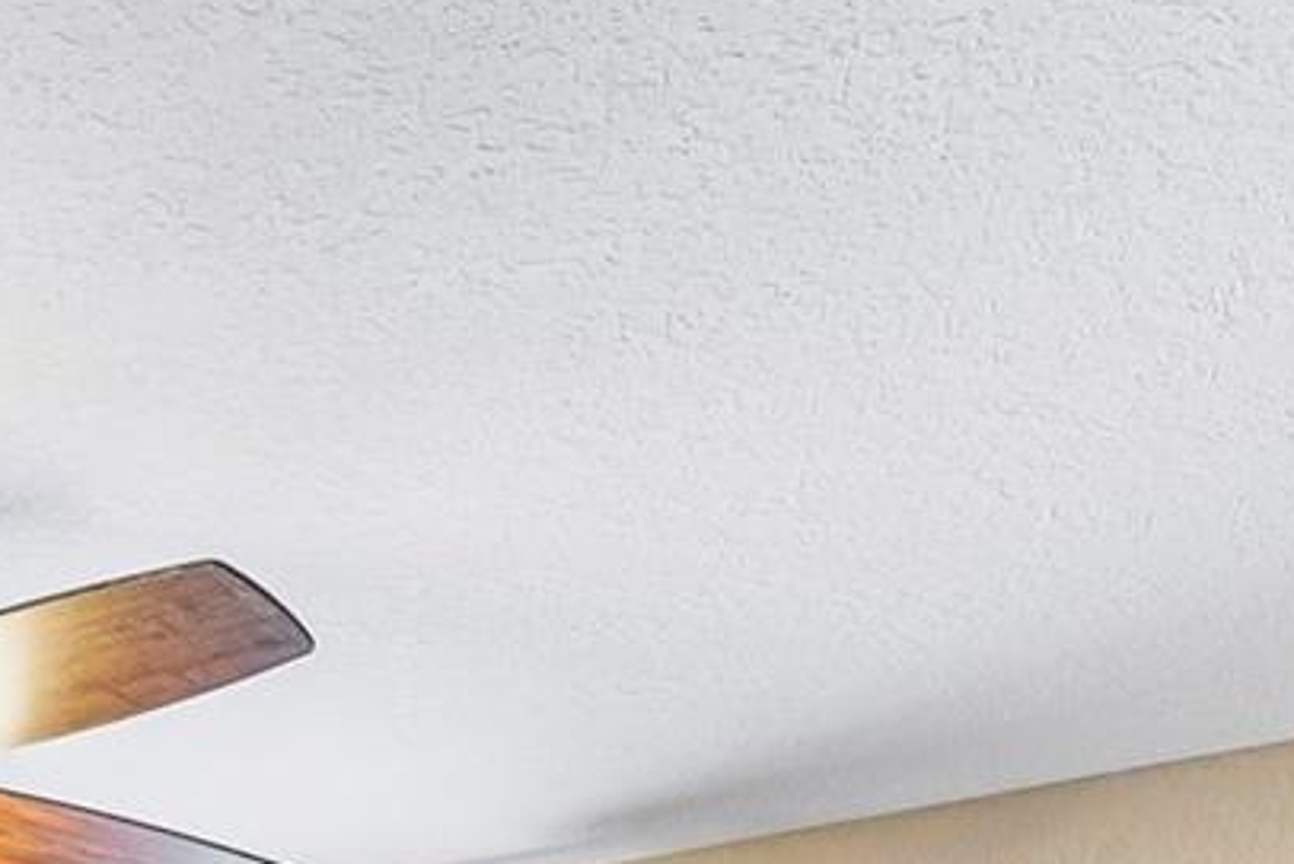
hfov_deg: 30.9
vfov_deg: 17.1
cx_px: 214
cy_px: 1629
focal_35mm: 63
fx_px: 2265
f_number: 8
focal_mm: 16
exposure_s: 1/4
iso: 400
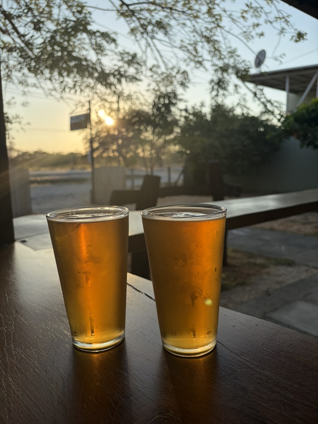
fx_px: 318
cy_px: 212
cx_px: 159
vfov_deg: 67.3
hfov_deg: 53.1
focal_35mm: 26
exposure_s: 1/1587
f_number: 1.6
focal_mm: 5.96
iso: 64
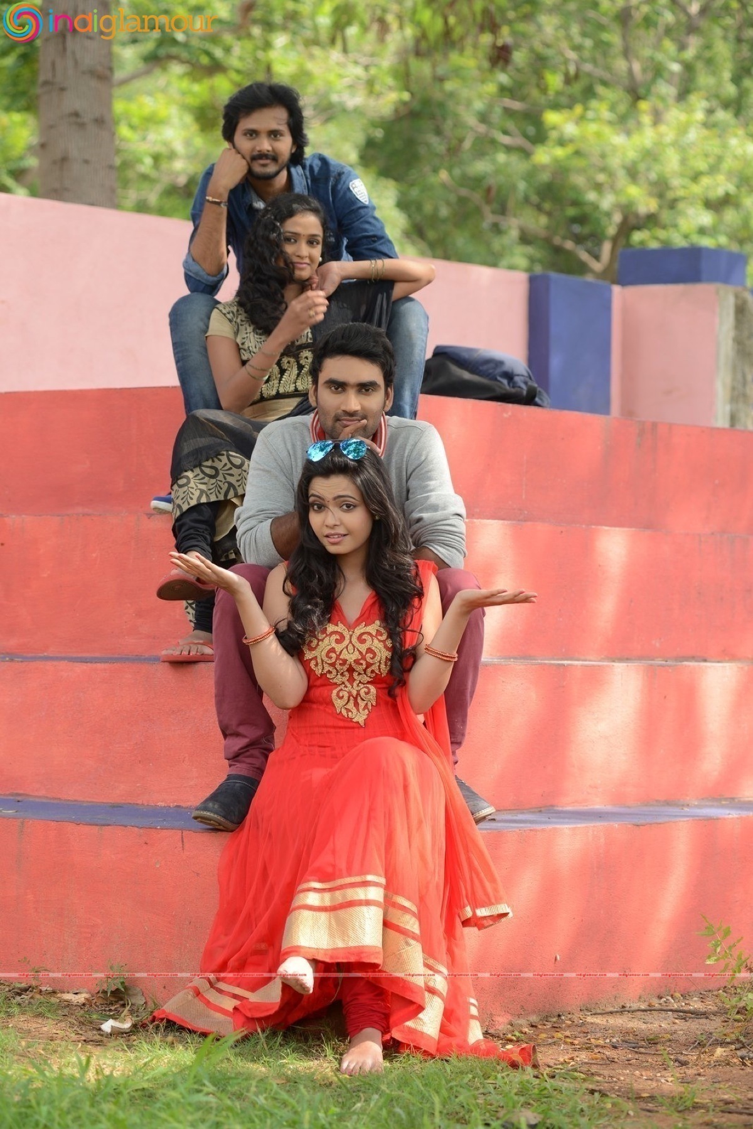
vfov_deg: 20.4
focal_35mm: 100
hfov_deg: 13.7
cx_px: 376
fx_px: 3135
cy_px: 564
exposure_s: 1/250
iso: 200
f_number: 4.5
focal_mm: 100
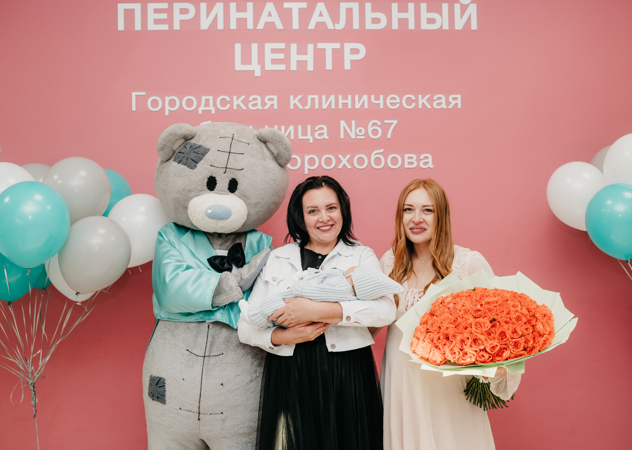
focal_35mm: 37
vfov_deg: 37.9
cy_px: 225
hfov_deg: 51.3
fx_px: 657
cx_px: 326
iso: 640
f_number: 4
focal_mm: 35
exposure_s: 1/160
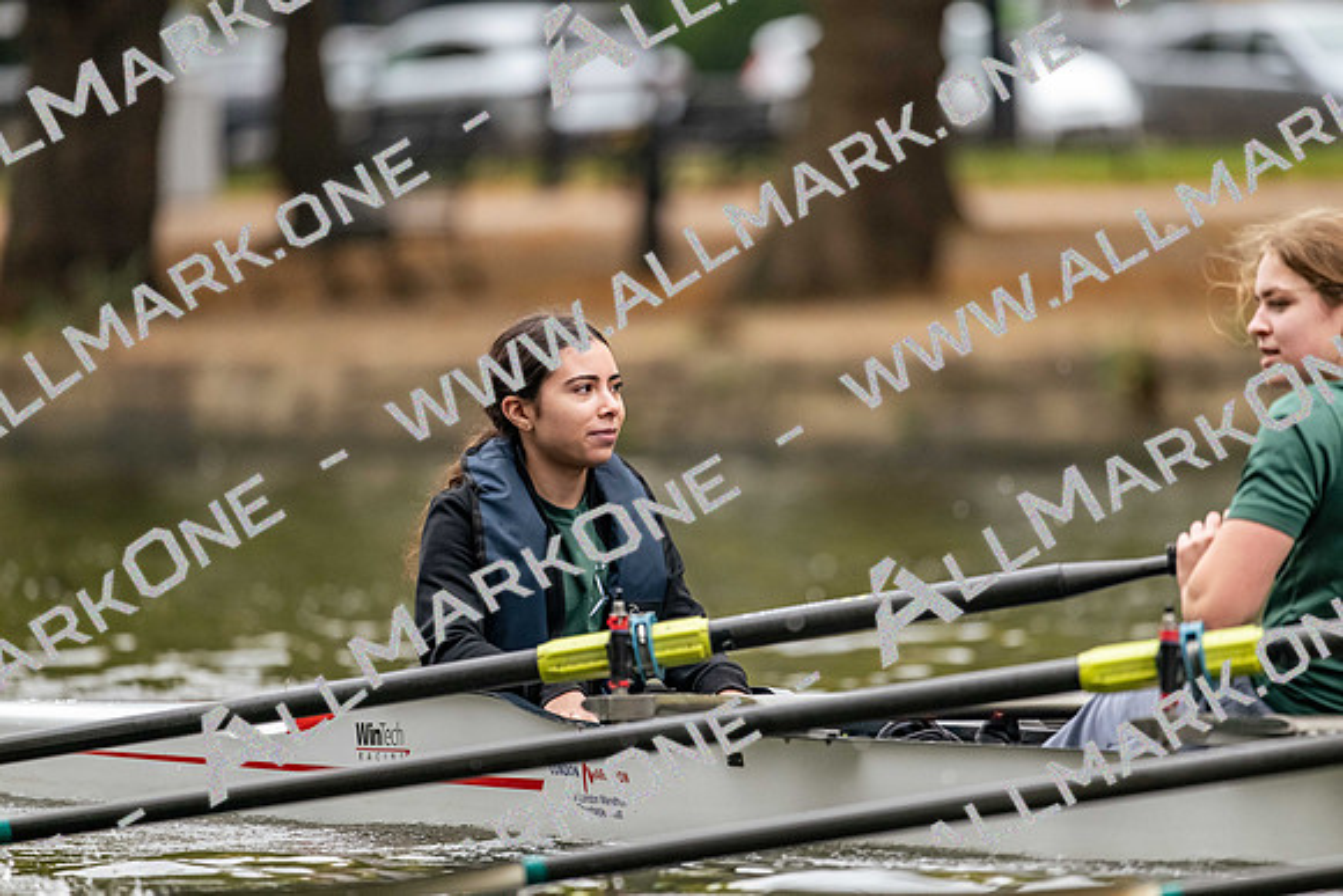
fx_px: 14925
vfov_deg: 3.4
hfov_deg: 5.2
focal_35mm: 400
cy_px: 448
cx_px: 672
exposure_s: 1/2500
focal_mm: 400
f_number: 4.5
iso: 4000
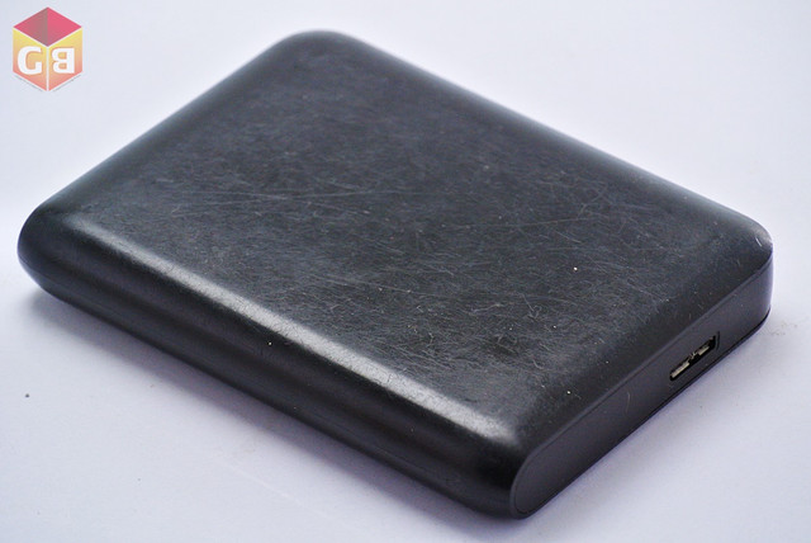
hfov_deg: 9.2
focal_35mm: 224
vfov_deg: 6.1
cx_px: 406
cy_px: 272
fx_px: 5051
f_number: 5.6
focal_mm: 83.2
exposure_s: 1/80
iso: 400
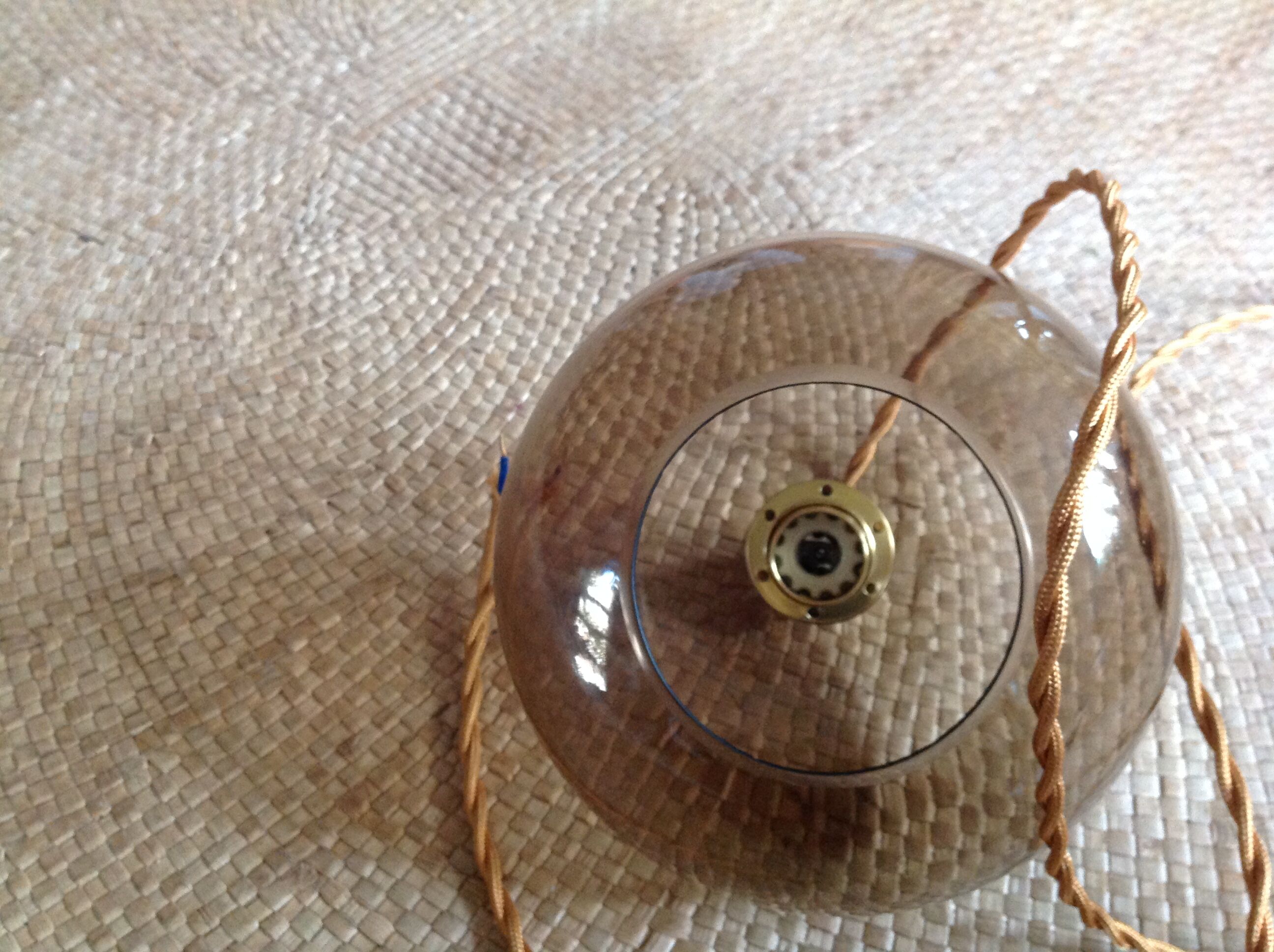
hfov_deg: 52.7
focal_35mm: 35
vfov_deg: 40.6
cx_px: 637
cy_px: 476
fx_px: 1286
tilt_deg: -52.1
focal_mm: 4.28
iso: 320
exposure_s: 1/15
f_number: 2.4
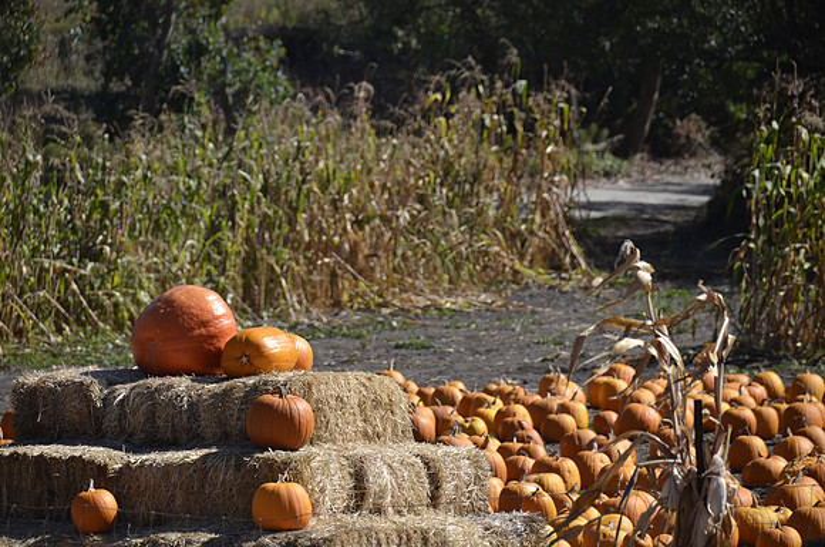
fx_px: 7889
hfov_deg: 6.0
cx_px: 412
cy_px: 274
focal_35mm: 345
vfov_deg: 4.0
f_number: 7.1
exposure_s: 1/800
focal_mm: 230
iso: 200
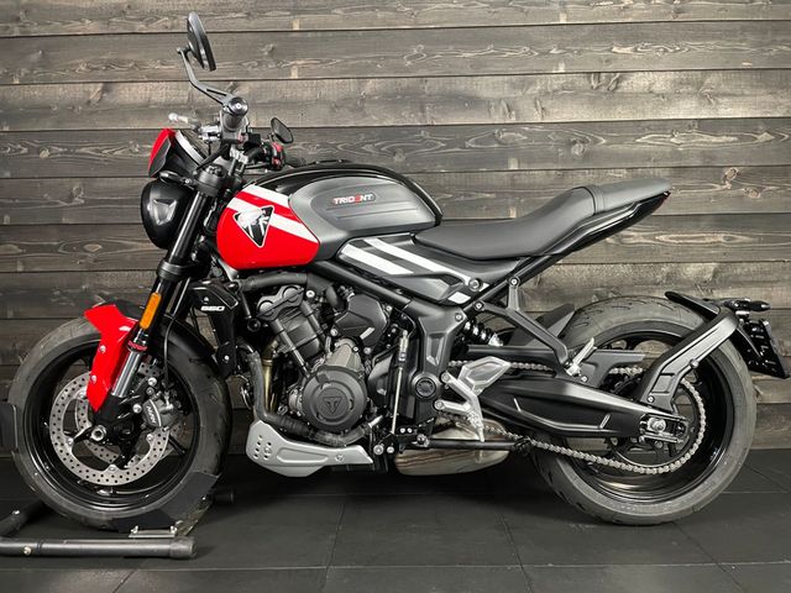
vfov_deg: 53.1
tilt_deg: -2.0
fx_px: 594
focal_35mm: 26
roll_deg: +1.2
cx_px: 396
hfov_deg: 67.3
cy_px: 296
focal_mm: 4.2
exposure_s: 1/33
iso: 640
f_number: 1.6
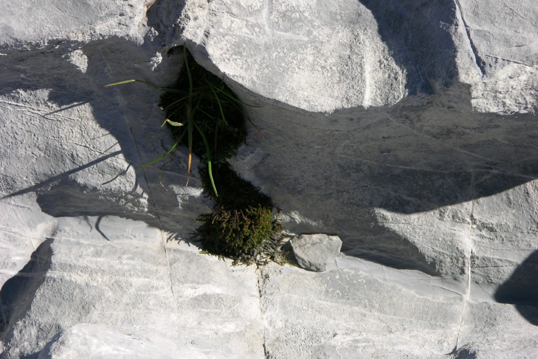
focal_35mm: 188
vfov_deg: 7.3
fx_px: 2809
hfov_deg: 10.9
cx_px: 269
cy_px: 186
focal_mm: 44.7
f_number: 5
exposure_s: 1/285
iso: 50
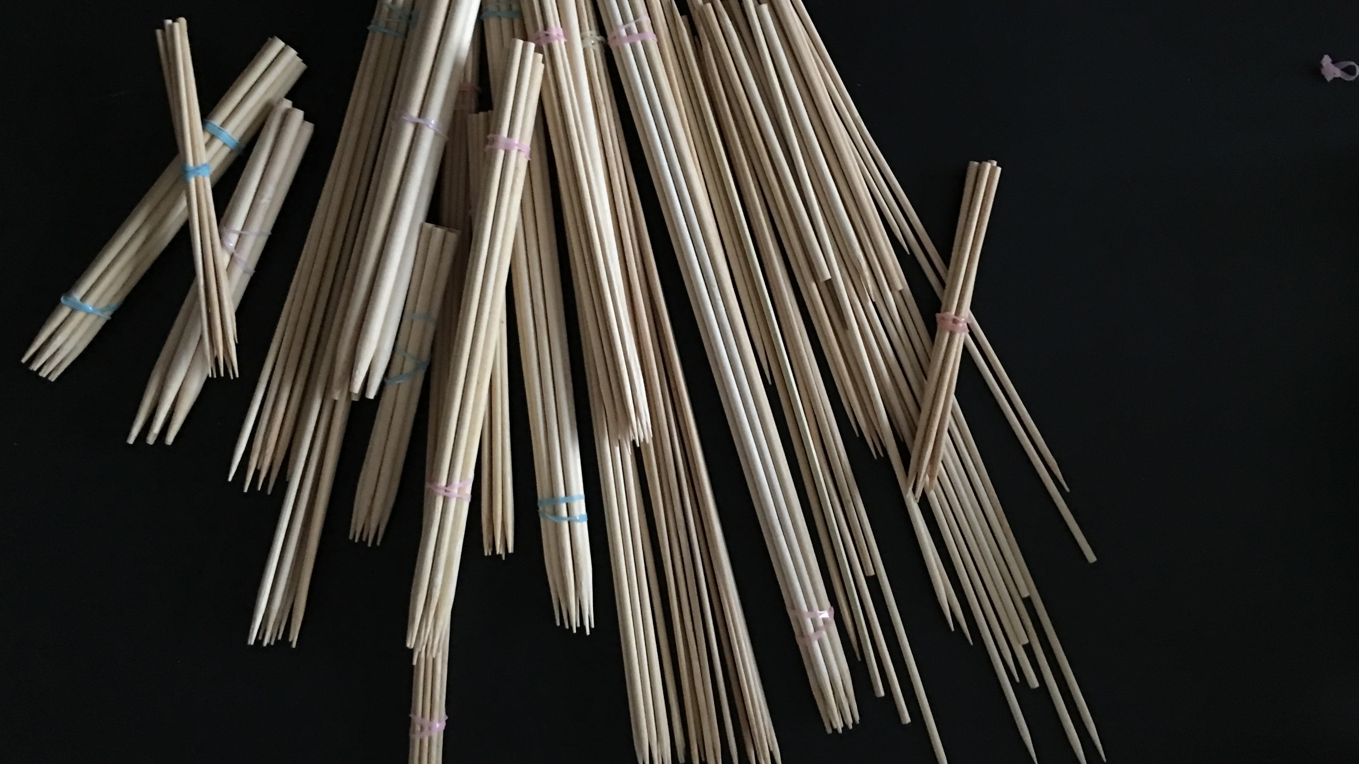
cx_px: 683
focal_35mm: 32
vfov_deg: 36.6
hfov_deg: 61.0
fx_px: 1153
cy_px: 332
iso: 100
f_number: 2.2
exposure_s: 1/4
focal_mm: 4.15
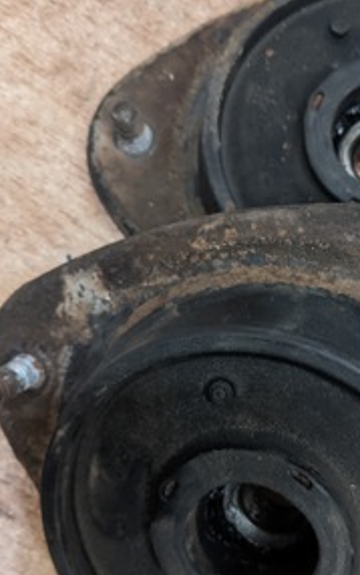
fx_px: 753
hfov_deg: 25.8
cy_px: 352
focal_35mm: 48
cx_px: 345
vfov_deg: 41.6
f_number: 1.8
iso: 593
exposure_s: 1/49.9
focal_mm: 4.44
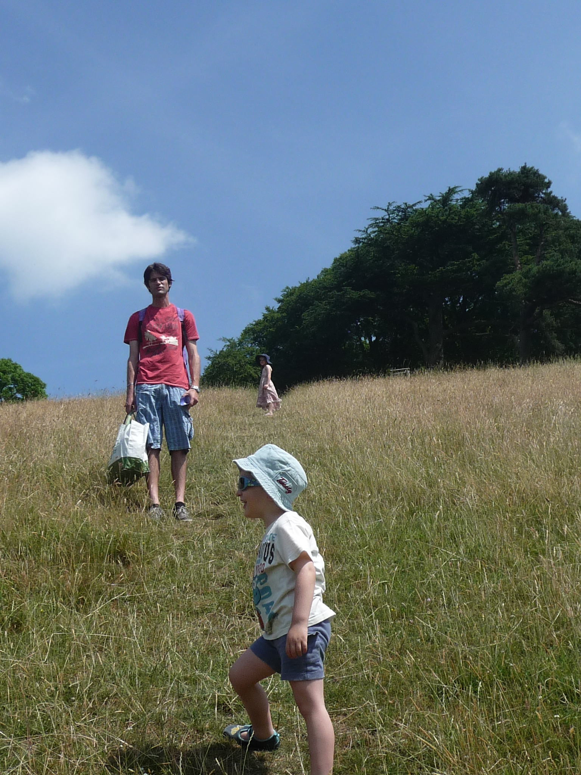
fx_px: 1119
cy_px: 388
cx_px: 290
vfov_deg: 38.2
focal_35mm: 50
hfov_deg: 29.1
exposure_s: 1/1000
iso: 100
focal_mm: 5
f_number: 3.4
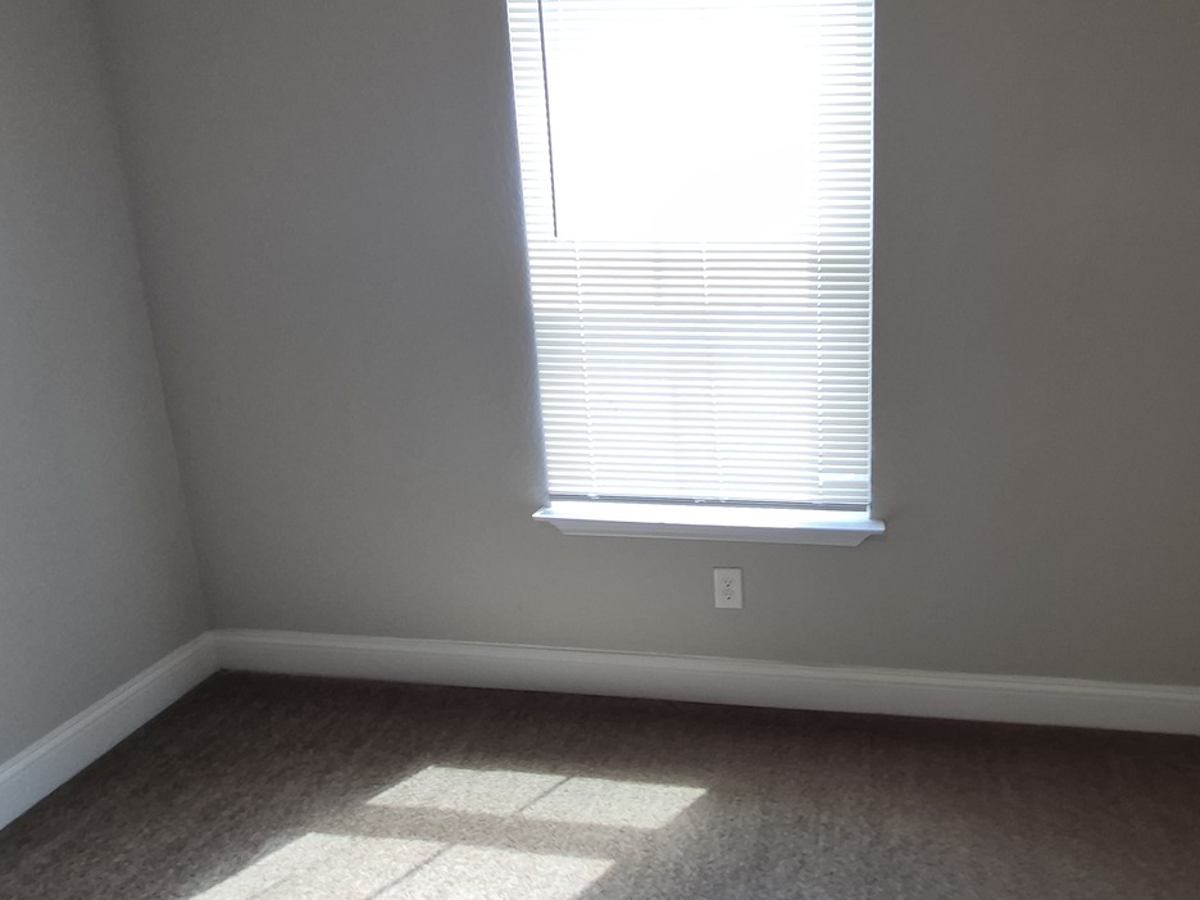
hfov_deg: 78.5
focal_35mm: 20
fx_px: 693
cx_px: 821
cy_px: 333
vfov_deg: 64.9
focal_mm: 1.74
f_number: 2.2
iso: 100
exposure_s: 1/60
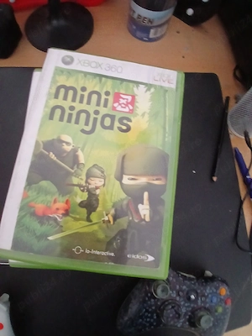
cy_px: 168
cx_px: 126
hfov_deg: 74.7
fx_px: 165
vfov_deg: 91.0
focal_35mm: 17
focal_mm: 1.4
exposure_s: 1/25
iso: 640
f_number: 2.2
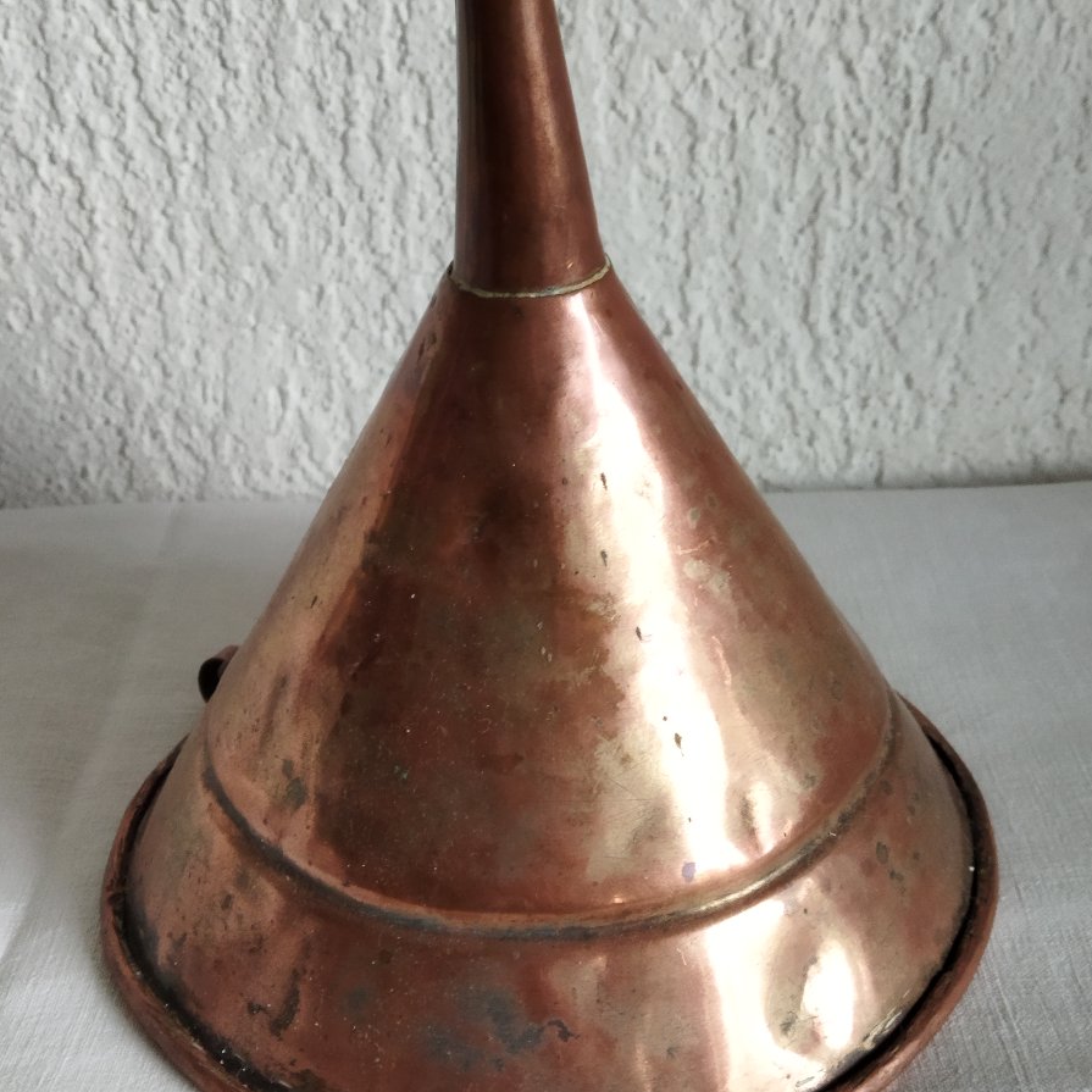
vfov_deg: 51.0
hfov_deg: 51.1
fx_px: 1142
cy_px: 497
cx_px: 547
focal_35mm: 32
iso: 453
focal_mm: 4.71
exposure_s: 1/50
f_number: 1.79
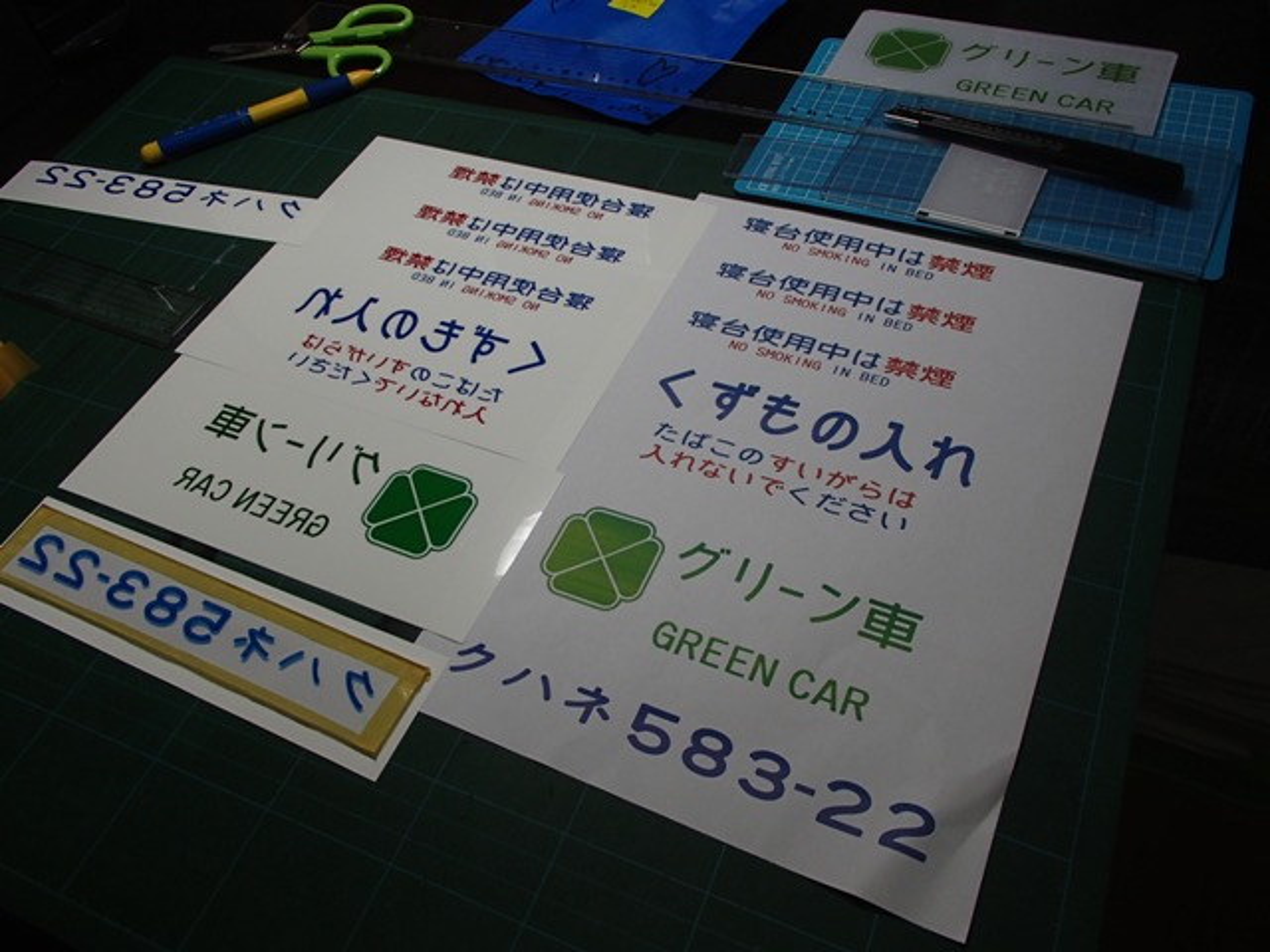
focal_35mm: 28
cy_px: 476
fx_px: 1027
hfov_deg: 63.4
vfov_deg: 49.7
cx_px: 635
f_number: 3.9
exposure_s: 1/60
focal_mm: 5
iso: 100
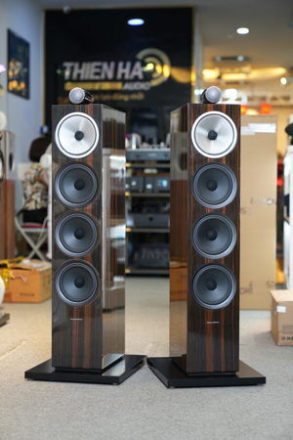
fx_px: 855
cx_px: 146
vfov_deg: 28.8
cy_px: 220
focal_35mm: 70
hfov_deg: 19.5
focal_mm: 70
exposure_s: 1/50
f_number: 2.8
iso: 500
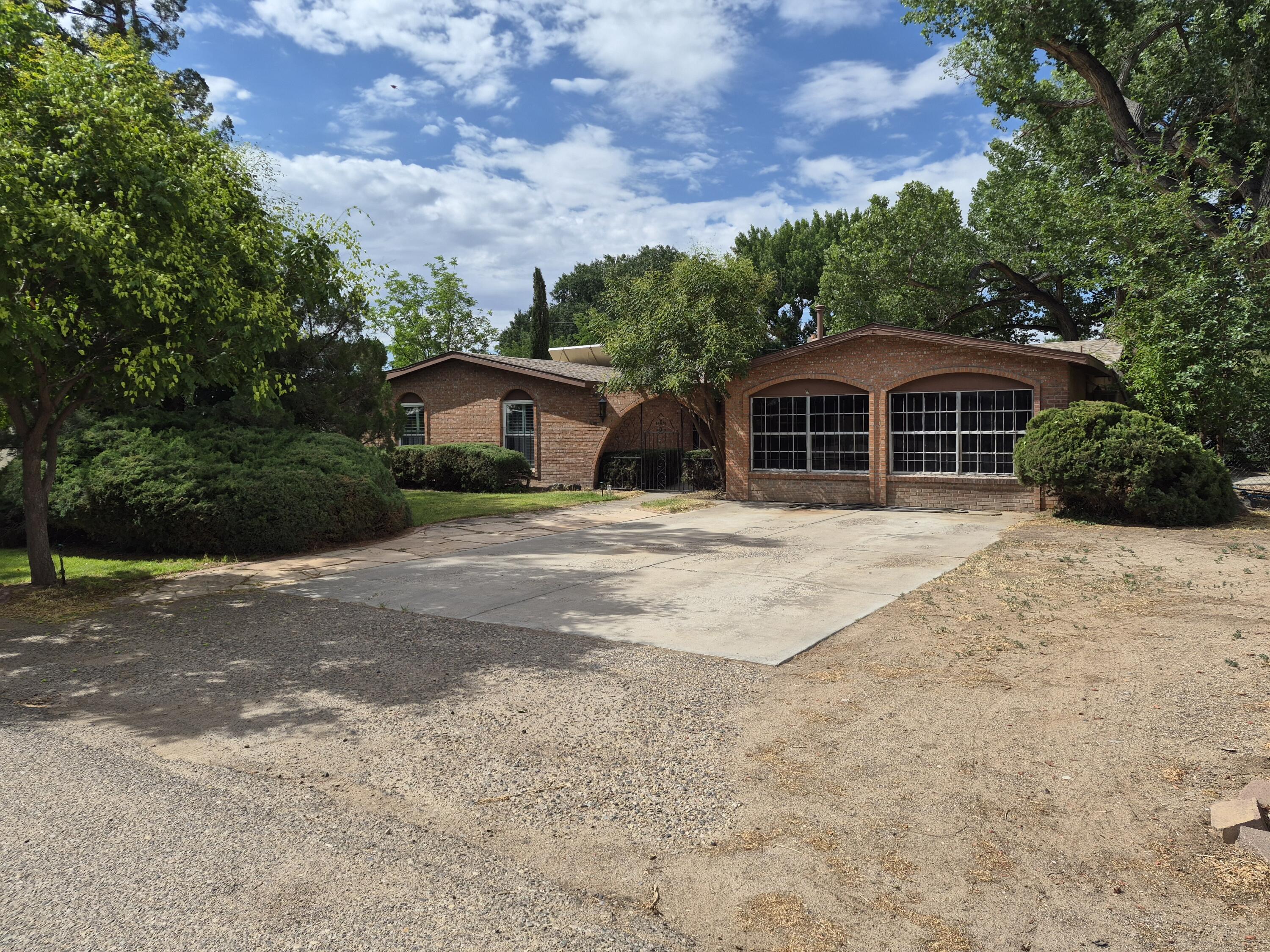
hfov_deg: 73.9
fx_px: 844
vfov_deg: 58.9
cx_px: 635
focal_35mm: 23
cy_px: 476
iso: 80
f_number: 1.8
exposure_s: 1/6736
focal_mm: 5.4
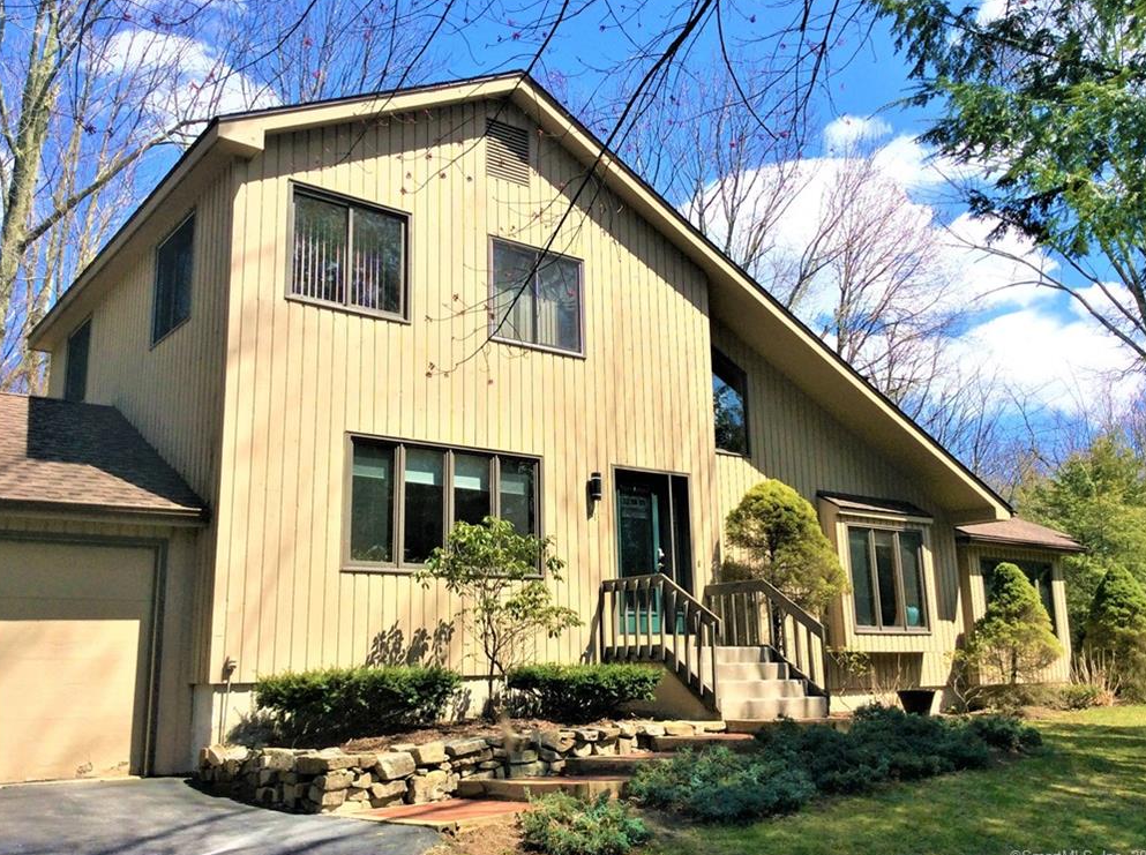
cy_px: 427
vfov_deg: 42.8
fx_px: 1091
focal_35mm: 33
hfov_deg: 55.4
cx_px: 581
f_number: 2.4
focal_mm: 3.3
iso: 32
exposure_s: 1/1079
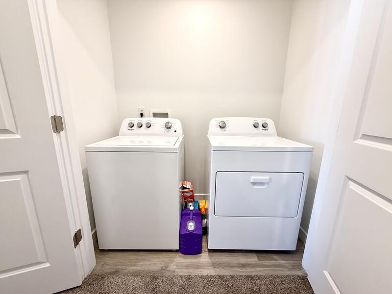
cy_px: 147
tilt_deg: -11.2
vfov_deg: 85.7
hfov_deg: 102.1
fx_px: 159
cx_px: 196
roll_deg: -0.3
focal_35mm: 14
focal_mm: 2.22
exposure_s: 1/120
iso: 160
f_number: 2.2
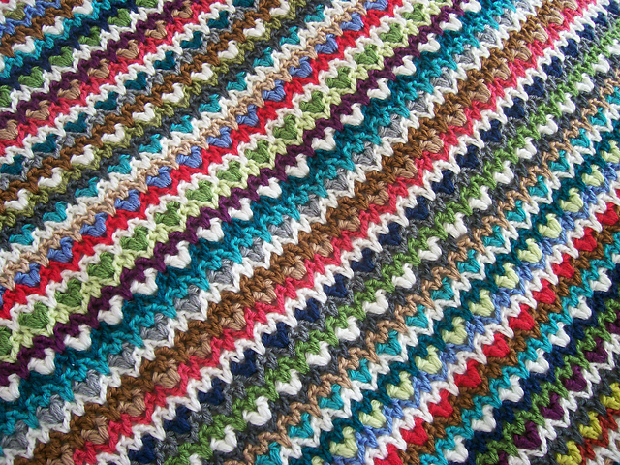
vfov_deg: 40.7
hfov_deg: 52.6
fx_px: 627
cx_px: 310
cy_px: 232
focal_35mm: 35
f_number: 2.8
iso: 110
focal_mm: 5.8
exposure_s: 1/32
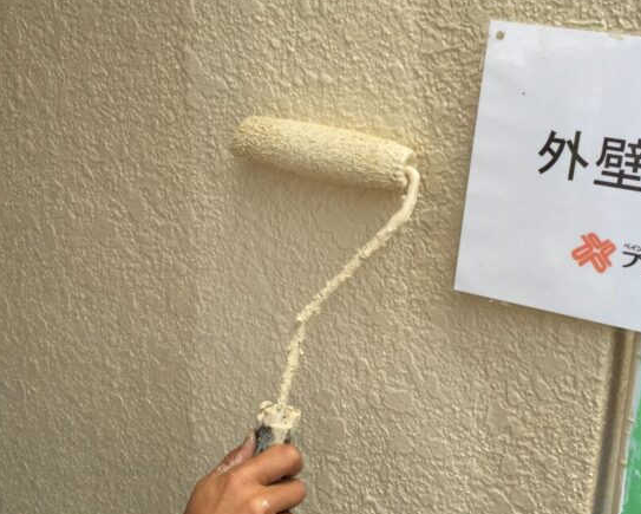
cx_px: 404
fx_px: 759
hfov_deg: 45.4
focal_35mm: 40
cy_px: 210
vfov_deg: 37.3
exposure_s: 1/573
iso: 32
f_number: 2.2
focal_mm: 4.15
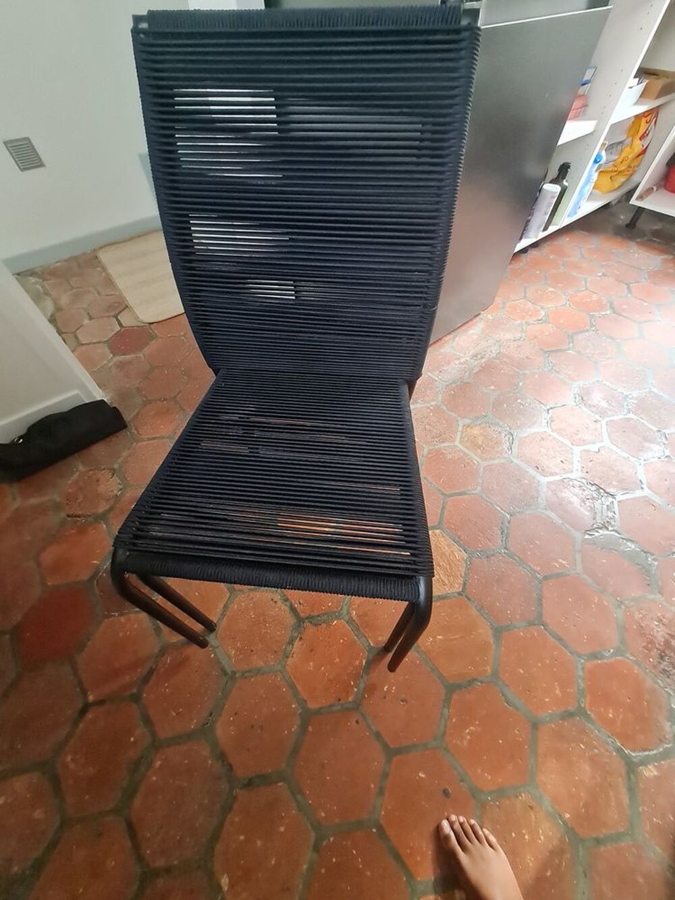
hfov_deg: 89.9
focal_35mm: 13
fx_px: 338
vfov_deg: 106.2
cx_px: 338
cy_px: 450
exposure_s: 1/50
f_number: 2.2
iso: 400
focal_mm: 1.74
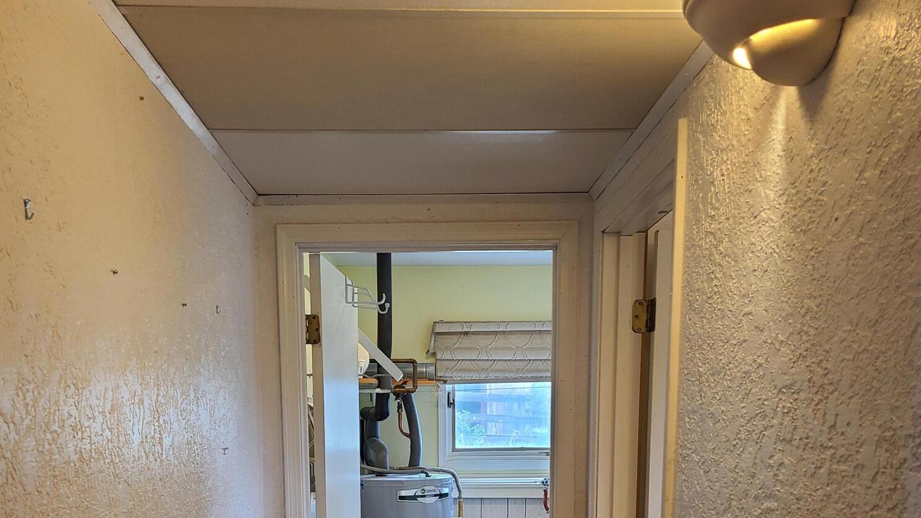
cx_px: 459
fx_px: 928
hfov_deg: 52.8
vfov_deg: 28.6
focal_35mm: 38
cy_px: 558
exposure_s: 1/60
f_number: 1.8
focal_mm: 5.4
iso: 100
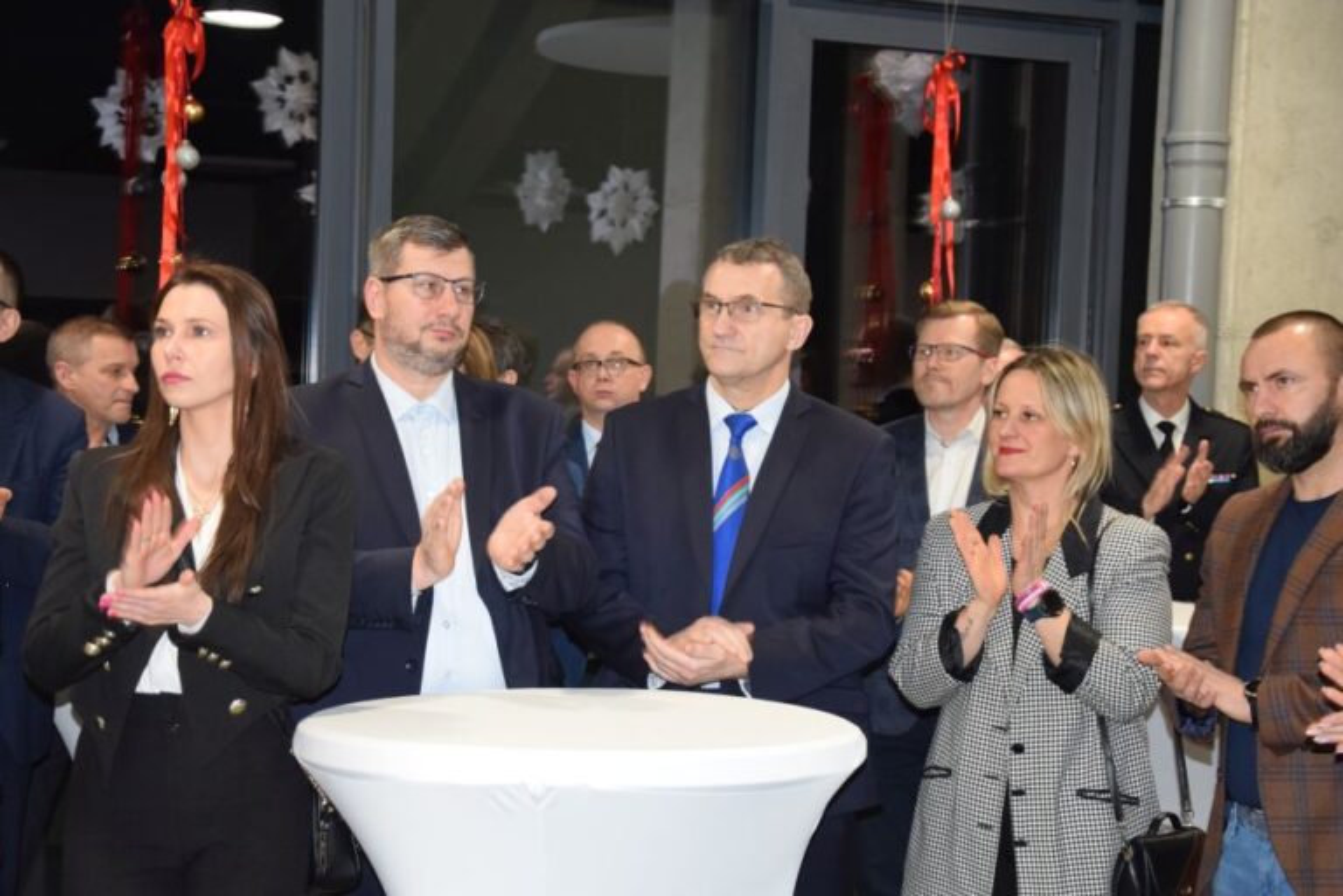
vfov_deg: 20.2
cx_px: 672
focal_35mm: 68
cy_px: 448
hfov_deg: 29.9
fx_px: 2518
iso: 1800
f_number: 4.8
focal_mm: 45
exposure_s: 1/60
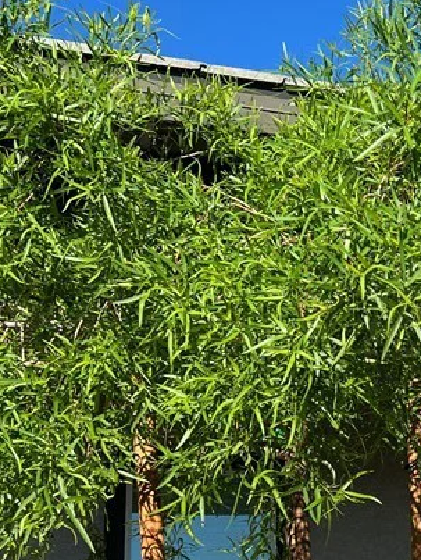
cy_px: 442
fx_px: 1069
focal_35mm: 66
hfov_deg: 20.7
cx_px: 517
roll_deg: +2.4
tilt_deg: +15.1
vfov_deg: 28.8
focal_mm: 5.7
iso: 50
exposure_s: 1/2353
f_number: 1.5
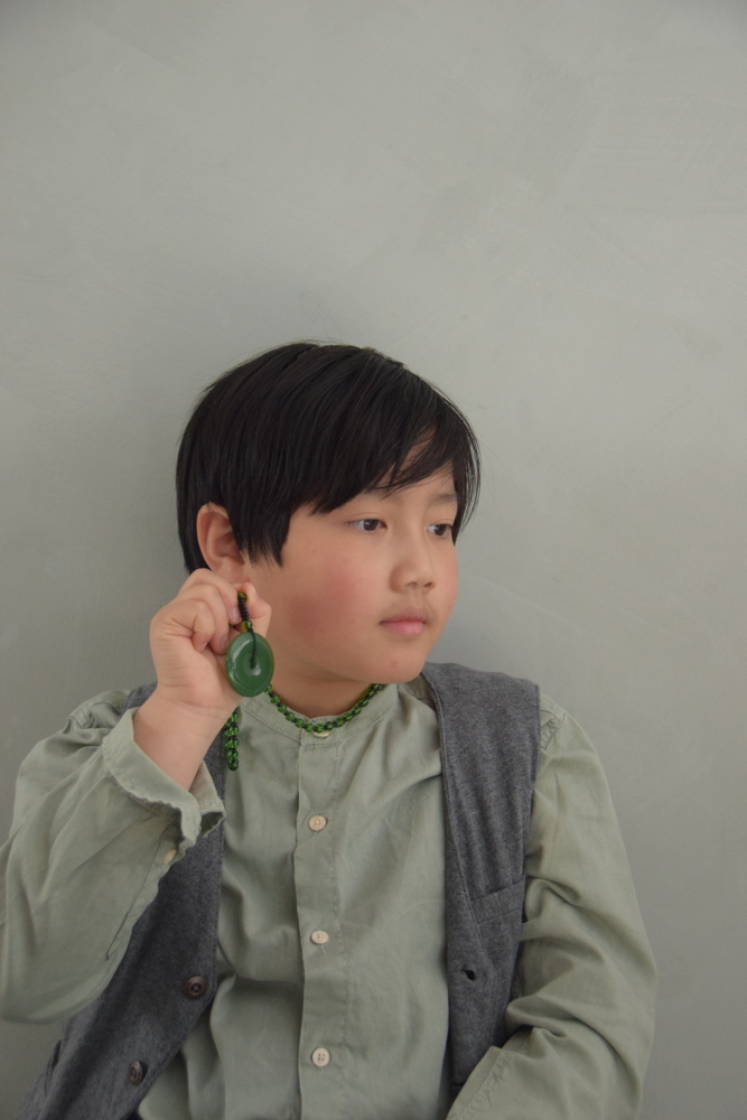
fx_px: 1867
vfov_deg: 33.4
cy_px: 560
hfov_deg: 22.6
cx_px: 374
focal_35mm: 60
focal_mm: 40
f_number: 4.5
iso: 1400
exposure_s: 1/60
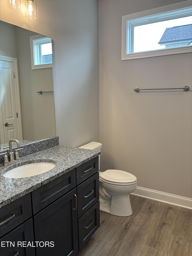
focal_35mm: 26
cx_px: 96
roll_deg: +0.4
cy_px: 128
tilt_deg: -9.6
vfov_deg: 67.3
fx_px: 192
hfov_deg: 53.1
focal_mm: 5.96
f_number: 1.6
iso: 100
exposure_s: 1/120
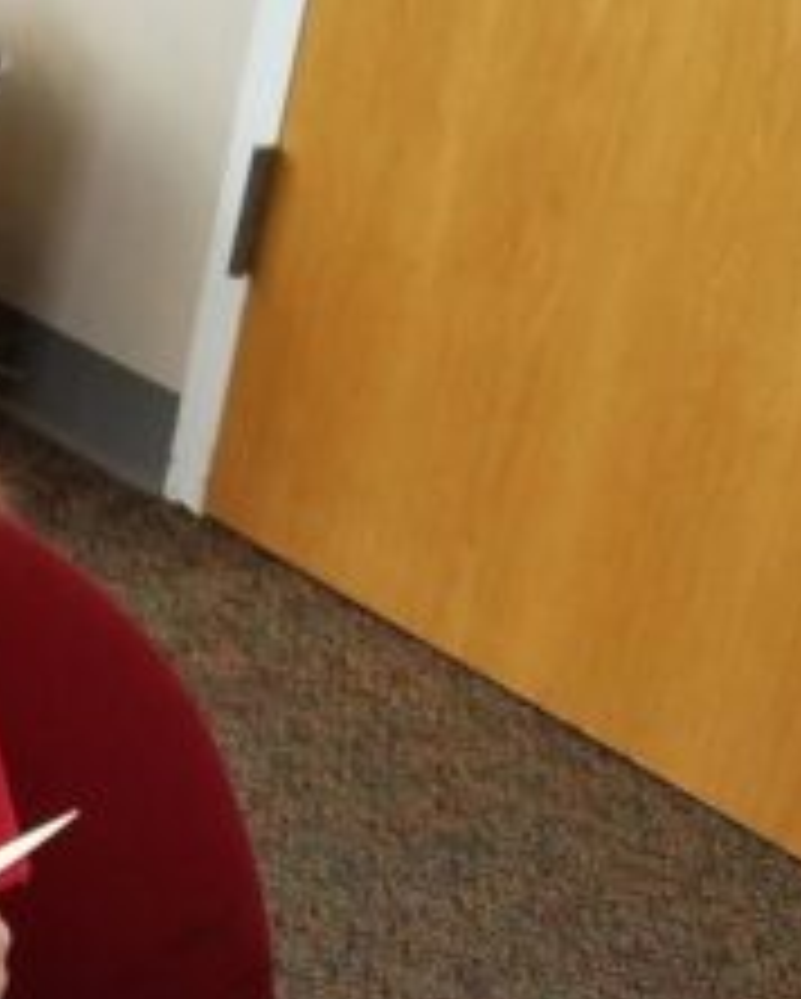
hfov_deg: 12.4
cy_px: 1143
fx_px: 3462
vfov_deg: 15.9
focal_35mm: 117
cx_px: -468
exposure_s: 1/120
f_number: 1.7
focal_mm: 4.25
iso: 200
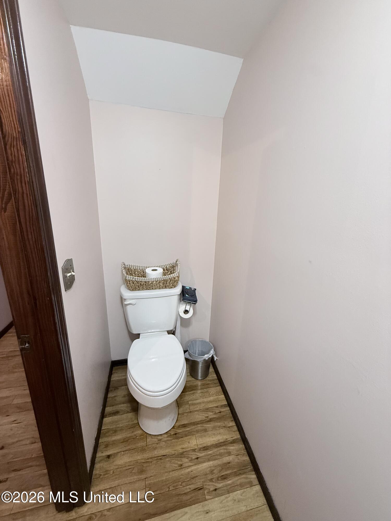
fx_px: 211
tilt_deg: -16.6
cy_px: 260
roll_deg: -2.5
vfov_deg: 102.1
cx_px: 196
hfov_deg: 85.7
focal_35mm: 14
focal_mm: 2.22
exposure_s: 1/60
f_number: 2.2
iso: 320
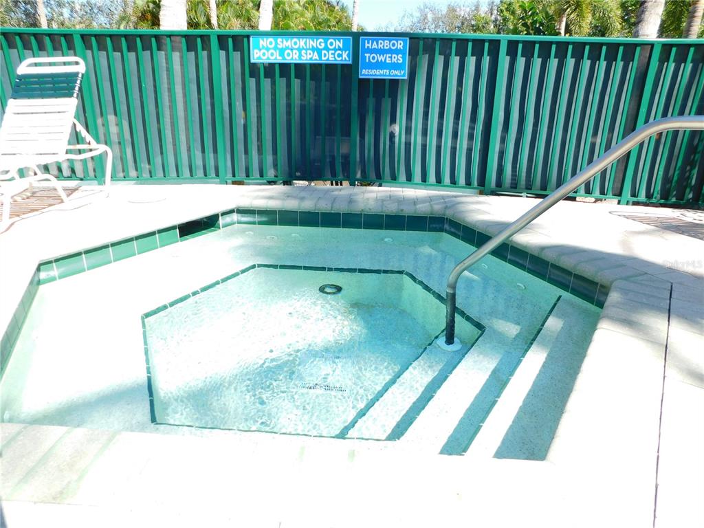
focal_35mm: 23
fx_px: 468
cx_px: 352
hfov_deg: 73.9
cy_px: 264
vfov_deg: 58.9
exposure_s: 1/640
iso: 125
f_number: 3
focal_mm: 4
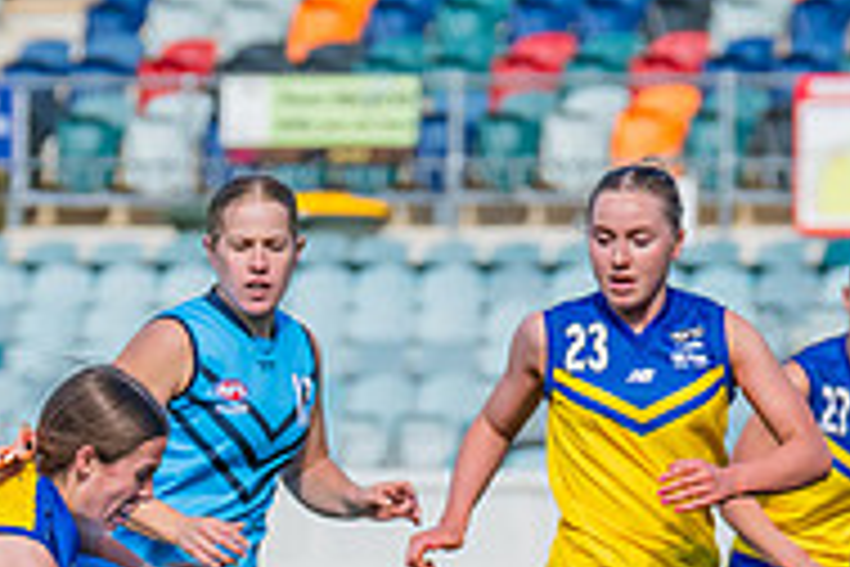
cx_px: 117
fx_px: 22004
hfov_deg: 2.2
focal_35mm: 932
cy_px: 610
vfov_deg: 1.5
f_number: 8
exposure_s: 1/1250
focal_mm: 290
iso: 800
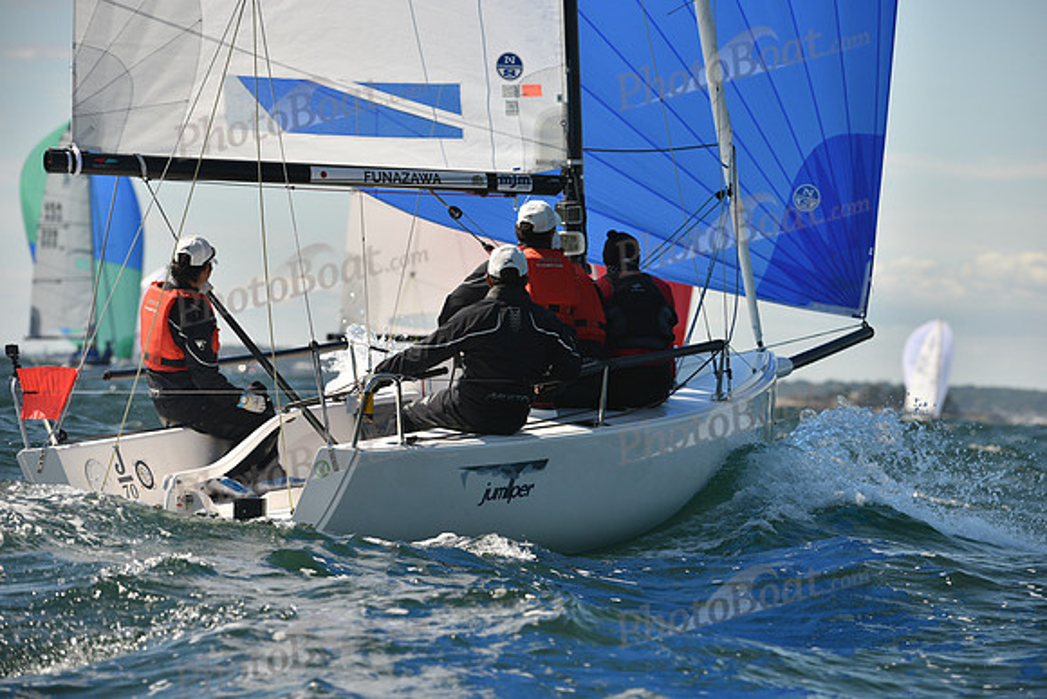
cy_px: 350
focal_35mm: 240
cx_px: 524
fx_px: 6981
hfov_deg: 8.6
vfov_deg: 5.7
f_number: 6.3
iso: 250
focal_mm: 240
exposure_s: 1/1250
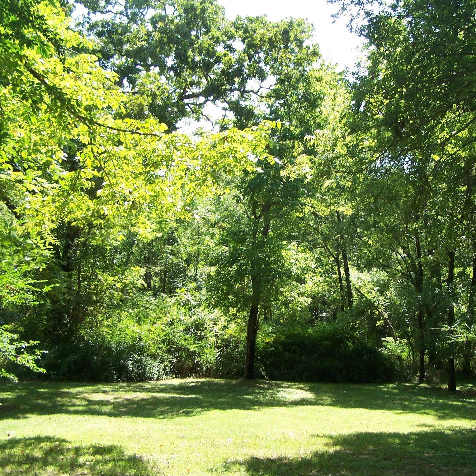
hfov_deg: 37.3
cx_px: 298
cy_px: 238
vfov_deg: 37.6
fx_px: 700
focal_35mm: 45
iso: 80
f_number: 2.8
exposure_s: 1/250
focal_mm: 6.3
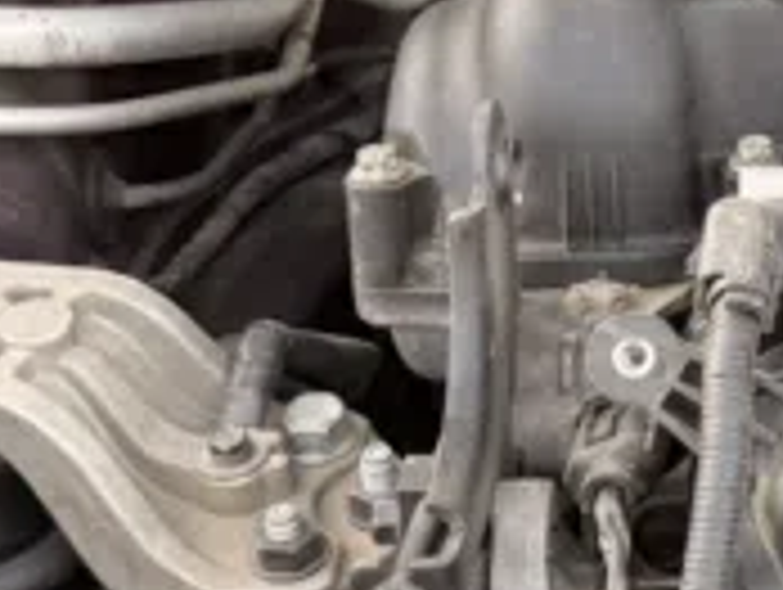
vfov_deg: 10.5
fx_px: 3194
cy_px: 225
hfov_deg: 12.8
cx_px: 1386
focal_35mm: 141
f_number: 1.78
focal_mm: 6.76
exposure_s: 1/69
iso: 200
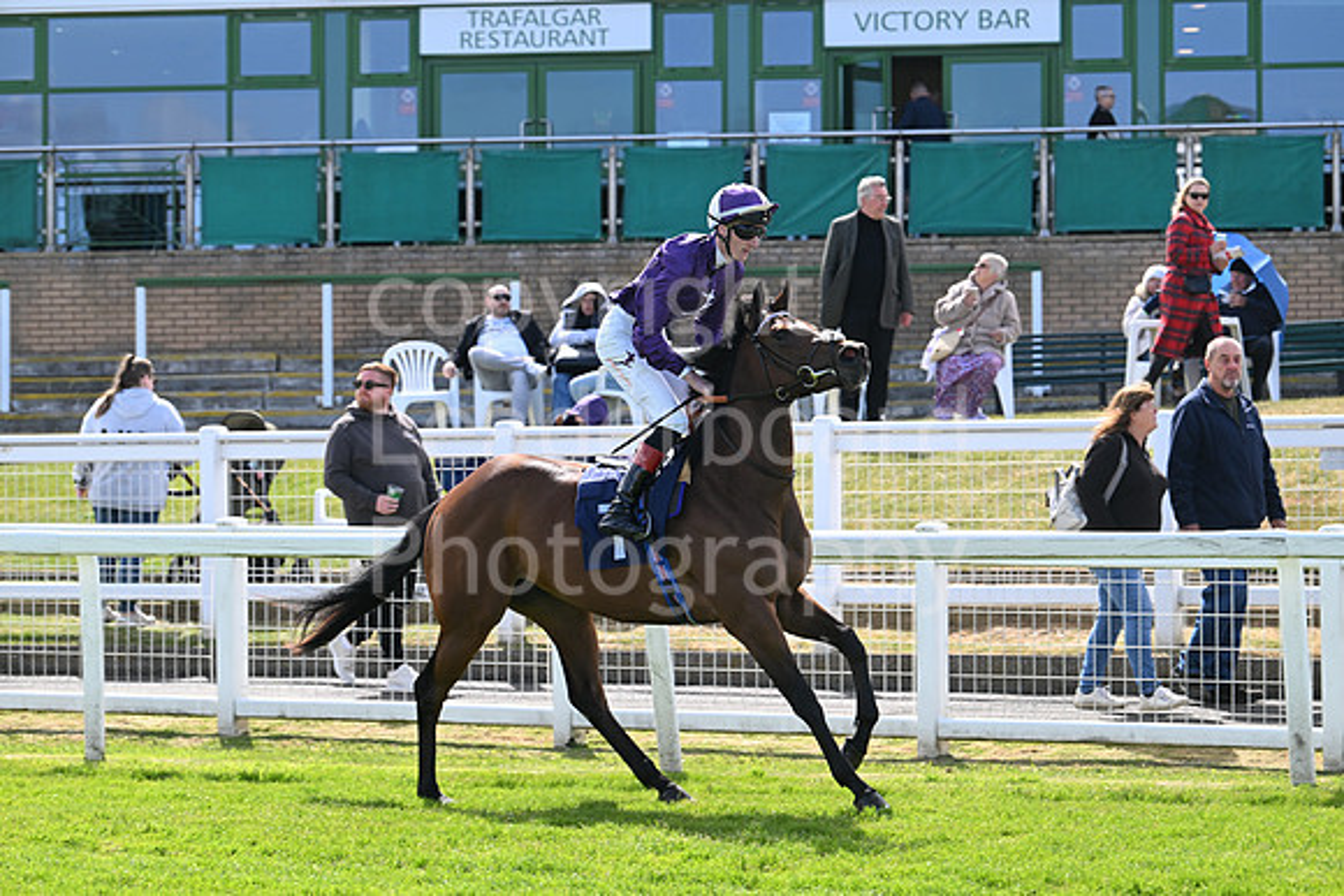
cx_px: 672
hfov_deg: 16.8
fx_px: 4556
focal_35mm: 122
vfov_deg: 11.2
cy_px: 448
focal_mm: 122
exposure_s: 1/800
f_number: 5.6
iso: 400
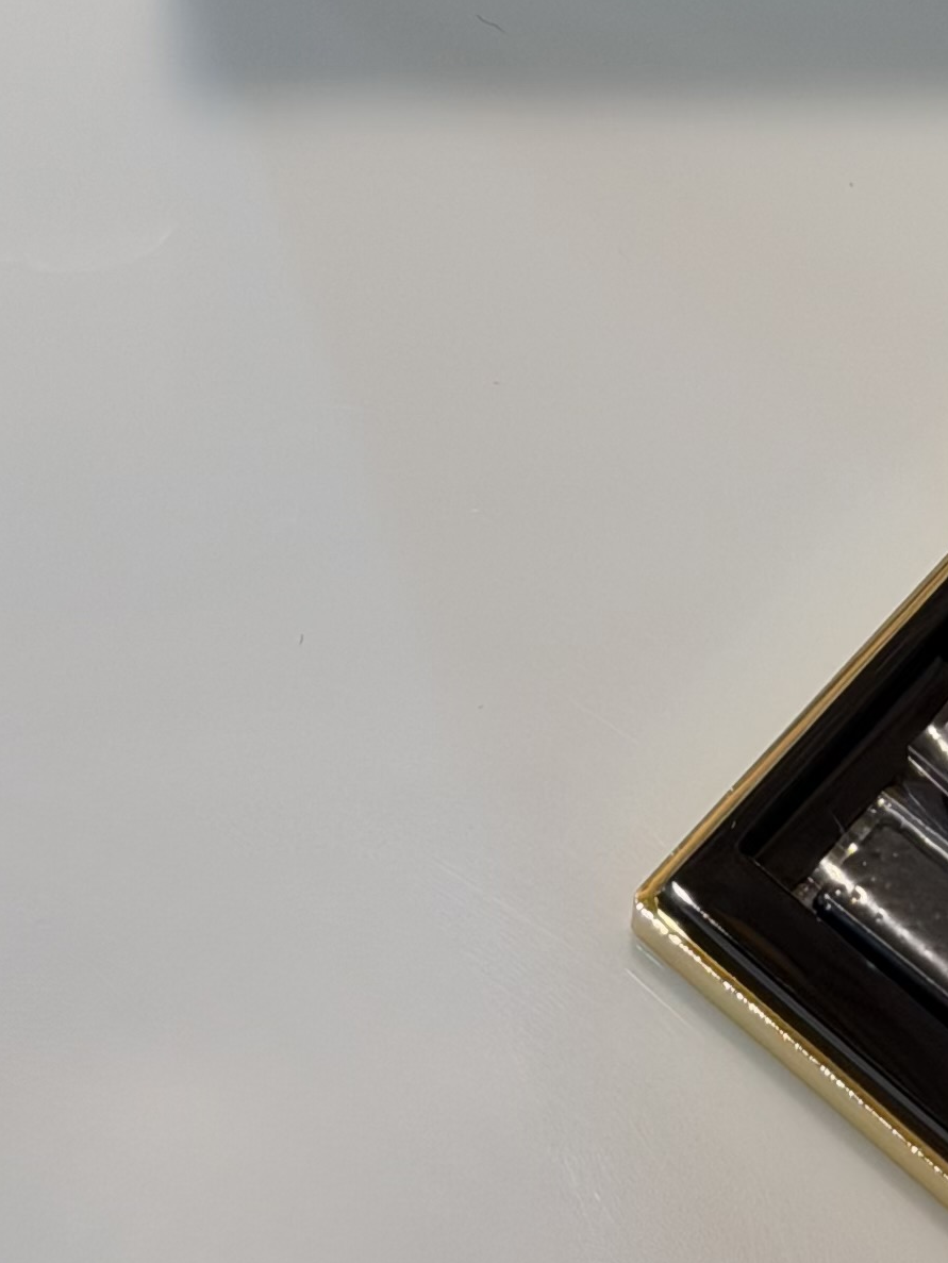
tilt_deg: -62.7
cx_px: 1275
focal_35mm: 163
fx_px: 5949
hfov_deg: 9.0
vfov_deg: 11.9
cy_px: -138
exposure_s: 1/60
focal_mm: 6.76
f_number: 1.78
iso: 50
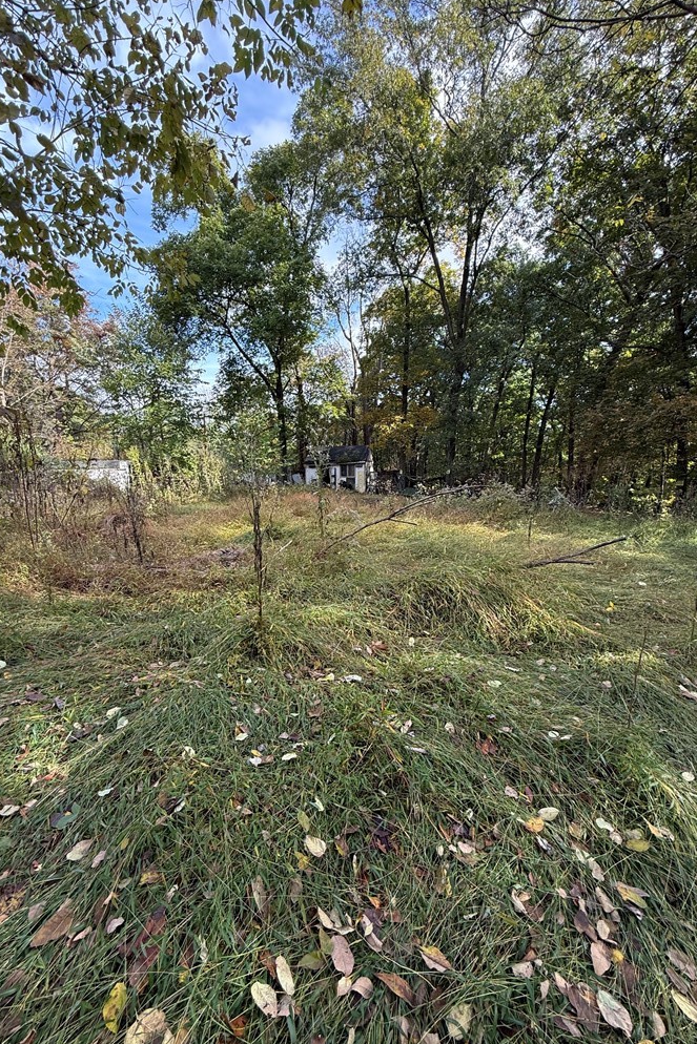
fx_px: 435
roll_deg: -0.1
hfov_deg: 77.1
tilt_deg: -11.9
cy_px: 536
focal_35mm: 15
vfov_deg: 100.4
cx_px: 311
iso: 64
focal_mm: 2.22
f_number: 2.2
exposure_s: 1/252
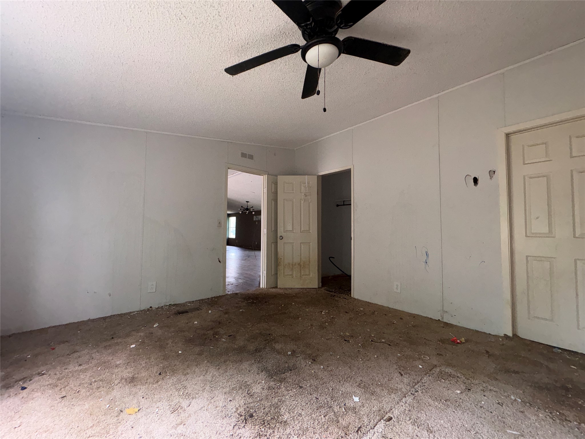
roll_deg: -0.9
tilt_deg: +2.9
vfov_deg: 85.7
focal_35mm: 14
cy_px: 220
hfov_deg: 102.1
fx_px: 237
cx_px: 292
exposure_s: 1/69
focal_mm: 2.22
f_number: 2.2
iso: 100
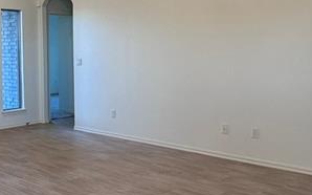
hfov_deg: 39.2
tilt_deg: -1.7
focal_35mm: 51
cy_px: 66
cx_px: 109
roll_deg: +0.6
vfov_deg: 25.2
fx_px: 433
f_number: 2.2
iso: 160
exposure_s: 1/120
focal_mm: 2.22
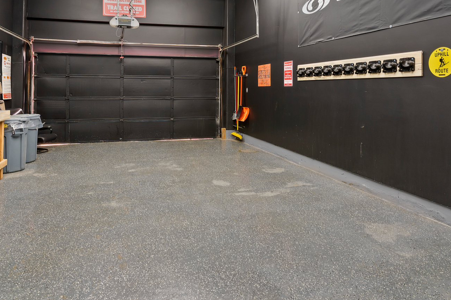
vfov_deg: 46.6
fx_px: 338
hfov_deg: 67.4
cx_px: 220
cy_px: 85
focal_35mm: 27
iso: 100
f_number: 8
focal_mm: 17
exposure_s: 1/4
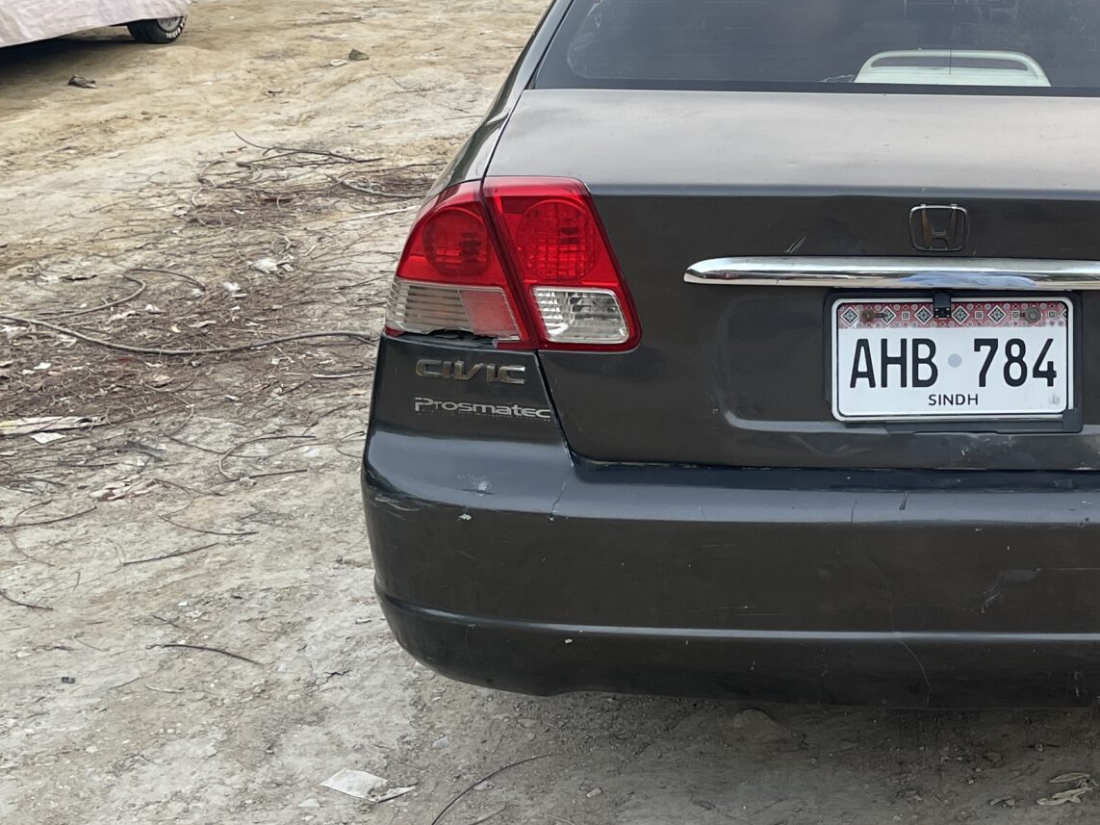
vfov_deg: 25.6
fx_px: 1779
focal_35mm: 56
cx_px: 1009
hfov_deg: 32.5
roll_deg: +0.3
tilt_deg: -11.7
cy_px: 161
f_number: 1.6
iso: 64
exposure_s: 1/121
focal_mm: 5.1
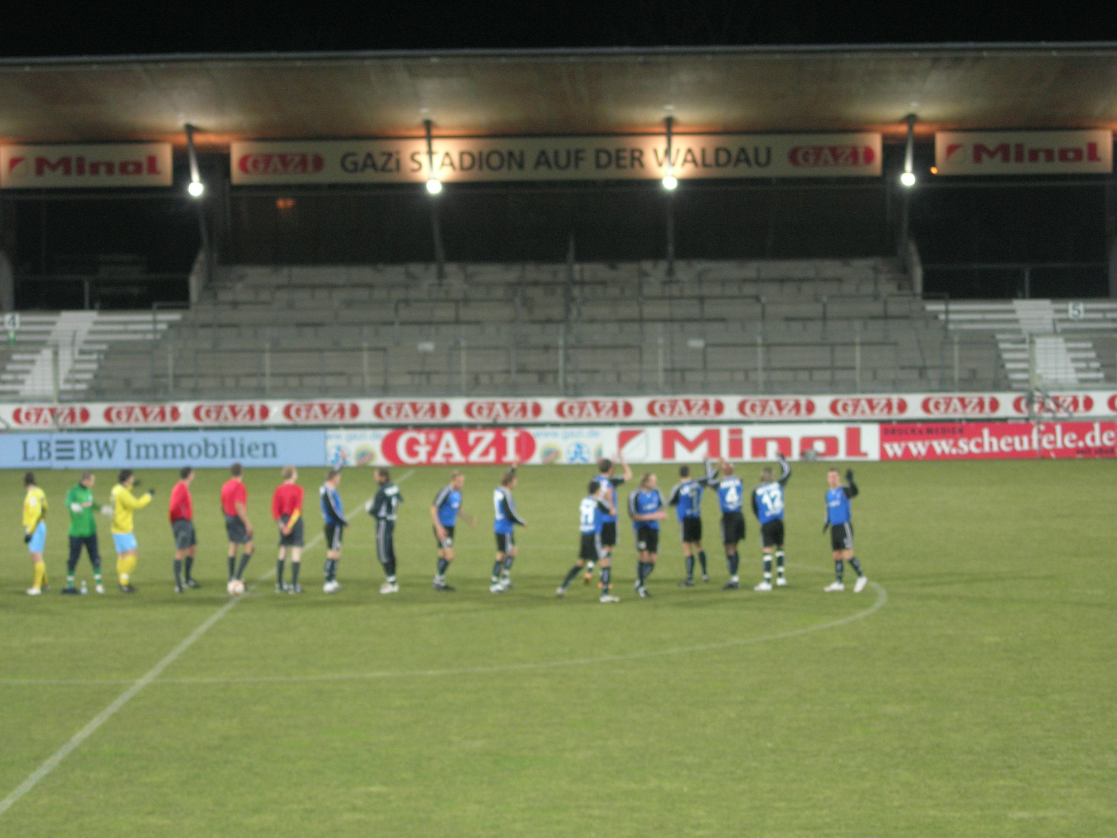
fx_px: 3646
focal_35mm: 113
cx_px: 558
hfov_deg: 17.4
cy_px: 419
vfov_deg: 13.1
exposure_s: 1/26.5
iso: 129
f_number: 4.9
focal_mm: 23.4
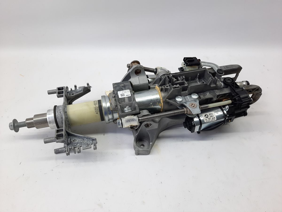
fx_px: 204
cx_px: 141
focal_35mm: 25
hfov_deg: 69.4
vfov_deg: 54.9
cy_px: 106
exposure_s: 1/50
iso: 50
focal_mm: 4.6
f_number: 2
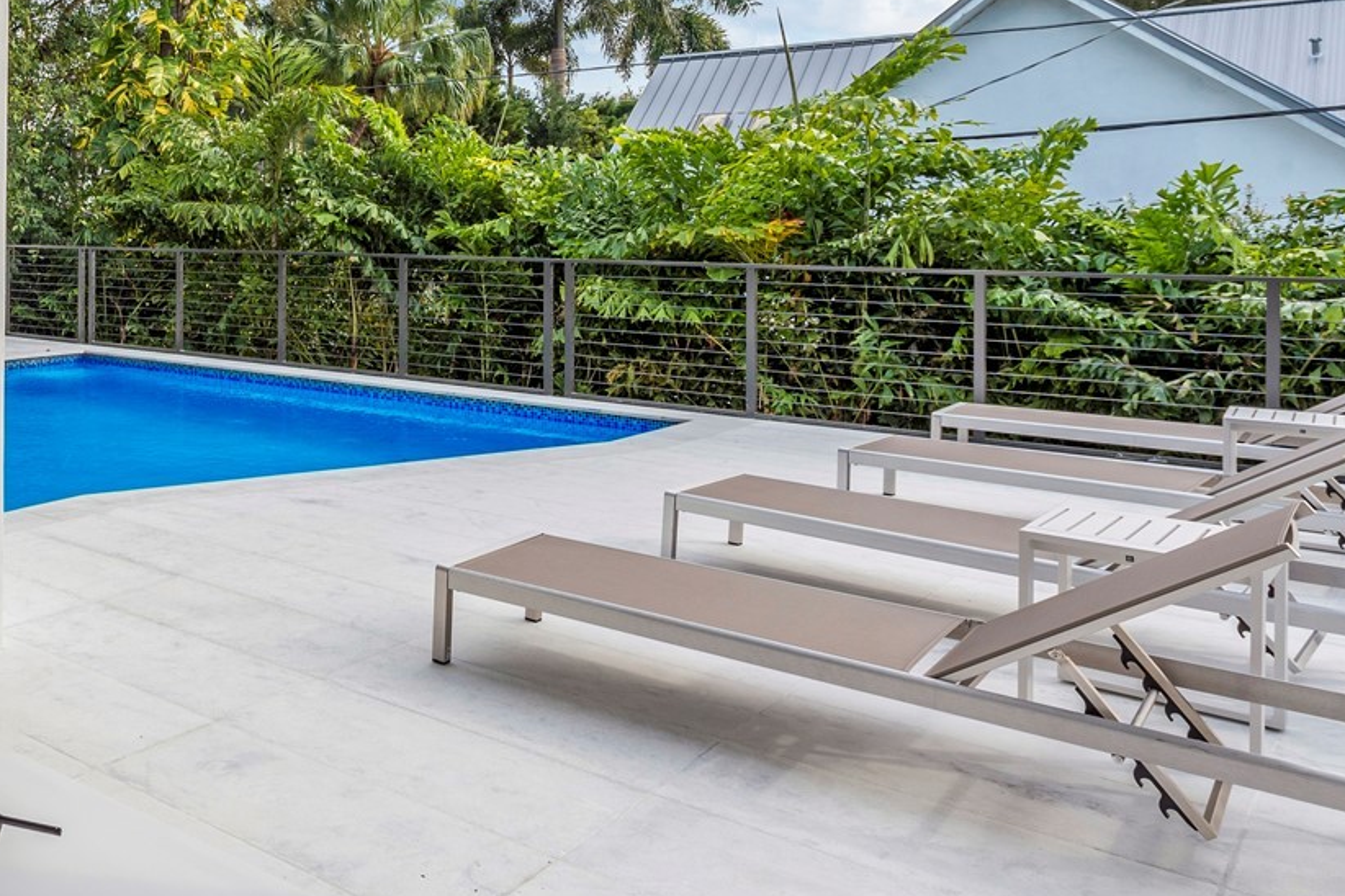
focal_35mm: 33
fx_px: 1233
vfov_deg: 39.1
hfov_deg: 47.5
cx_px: -1
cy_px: 244
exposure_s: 1/100
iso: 100
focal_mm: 16
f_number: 13
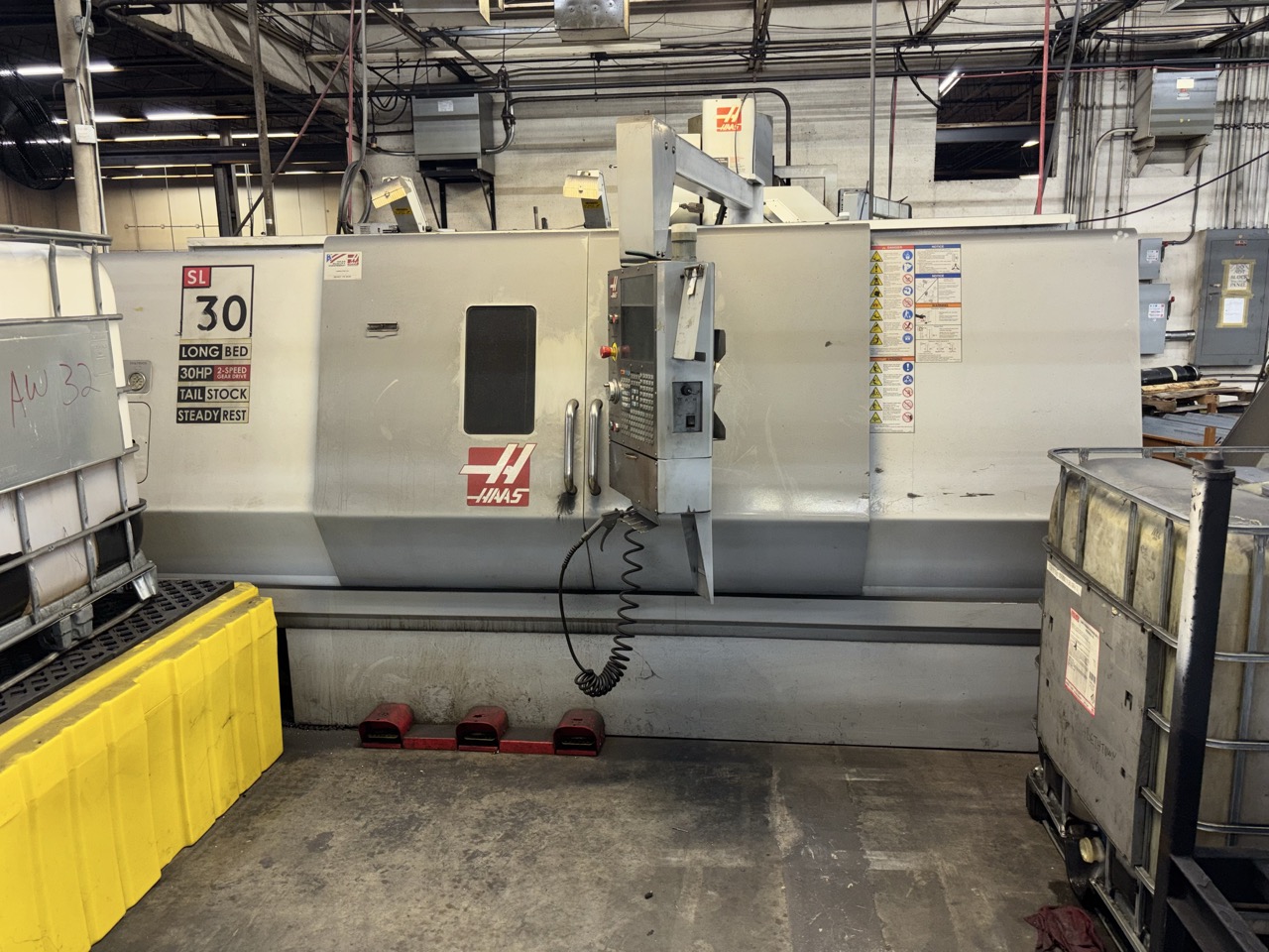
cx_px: 634
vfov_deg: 53.1
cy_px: 476
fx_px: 953
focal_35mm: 26
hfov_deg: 67.3
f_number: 1.6
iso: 50
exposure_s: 1/30
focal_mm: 5.96
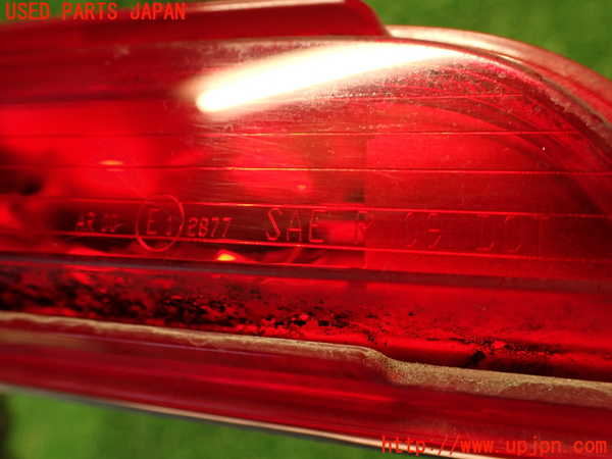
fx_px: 566
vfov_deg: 44.2
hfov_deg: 56.8
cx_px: 306
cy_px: 230
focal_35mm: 32
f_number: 2.4
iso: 400
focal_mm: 5.79
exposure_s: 1/30
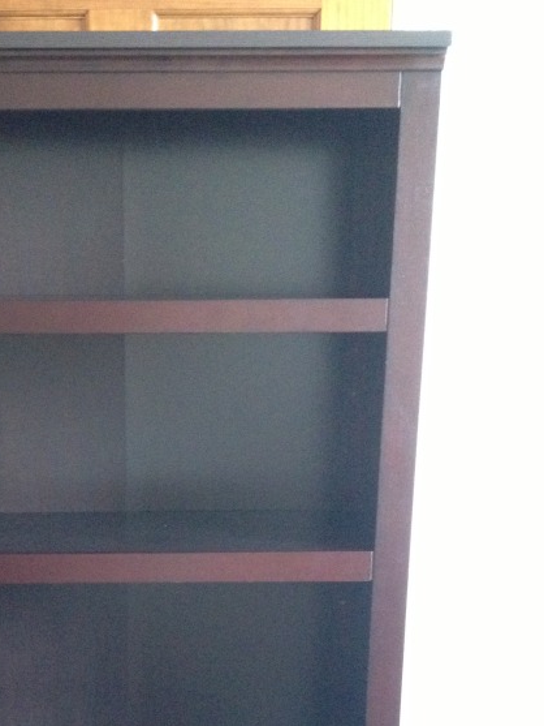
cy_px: 674
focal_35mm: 67
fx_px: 1403
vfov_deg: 27.7
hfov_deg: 21.7
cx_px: 134
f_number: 2.4
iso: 400
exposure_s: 1/20
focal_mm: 4.28
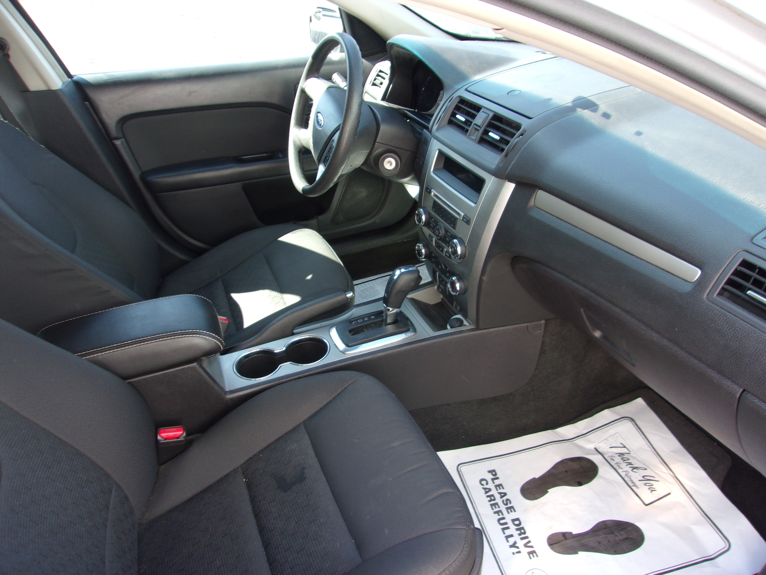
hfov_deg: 65.3
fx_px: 597
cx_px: 383
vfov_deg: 51.4
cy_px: 288
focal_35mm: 27
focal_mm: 4.9
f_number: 3
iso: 80
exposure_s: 1/70
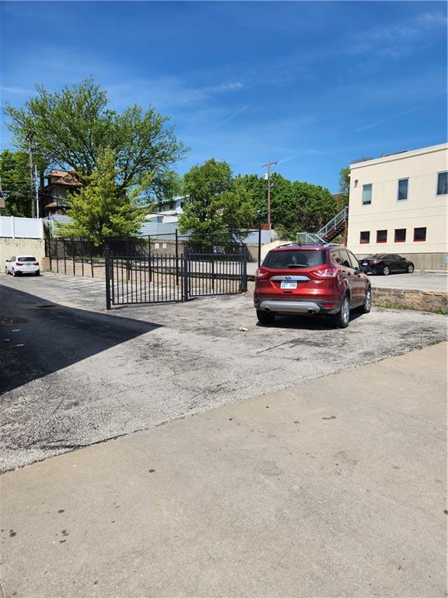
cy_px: 299
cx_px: 224
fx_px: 397
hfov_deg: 58.9
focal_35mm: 23
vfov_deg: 73.9
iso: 20
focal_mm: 5.4
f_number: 1.8
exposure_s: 1/2021
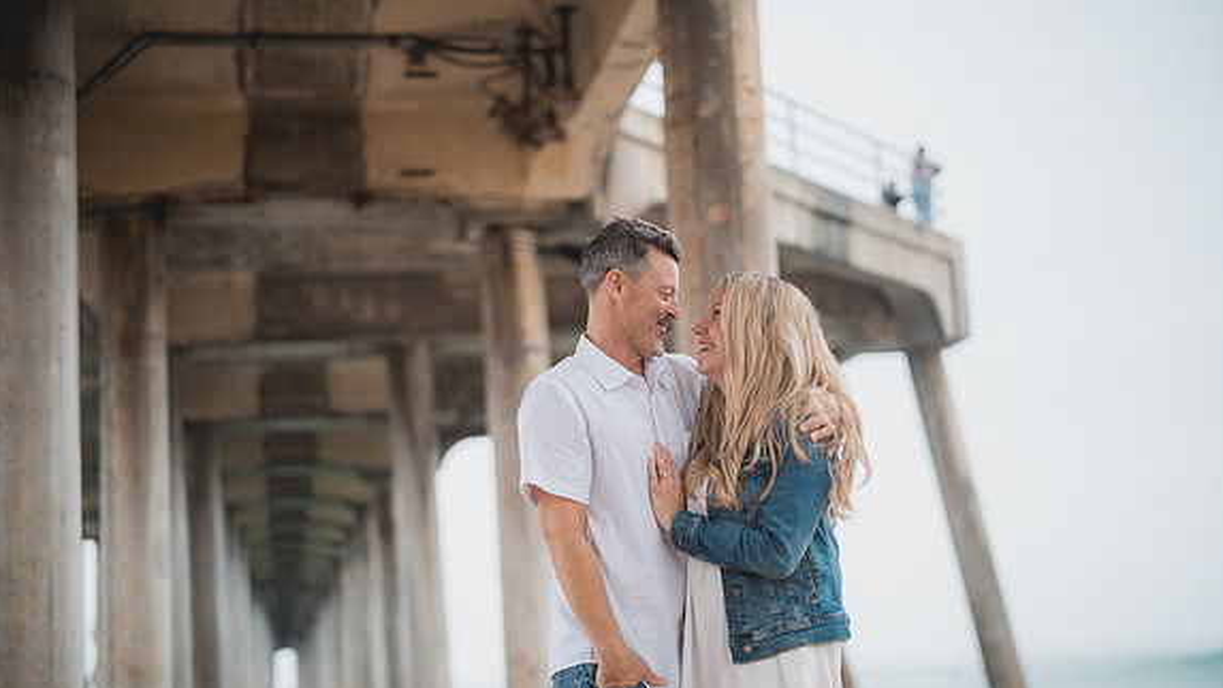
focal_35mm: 53
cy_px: 394
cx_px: 610
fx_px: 1718
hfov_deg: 39.2
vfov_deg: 22.6
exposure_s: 1/1600
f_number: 1.4
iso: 160
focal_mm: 50
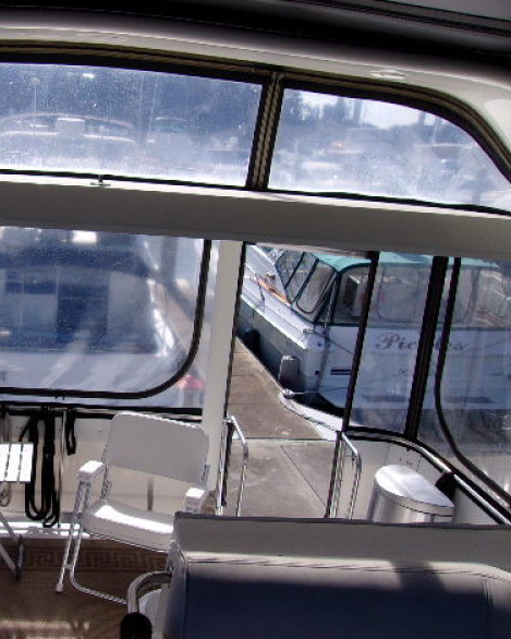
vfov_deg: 50.3
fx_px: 680
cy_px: 322
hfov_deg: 39.5
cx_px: 101
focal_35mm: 36
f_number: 10.4
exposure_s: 1/140
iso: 80
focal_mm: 4.9
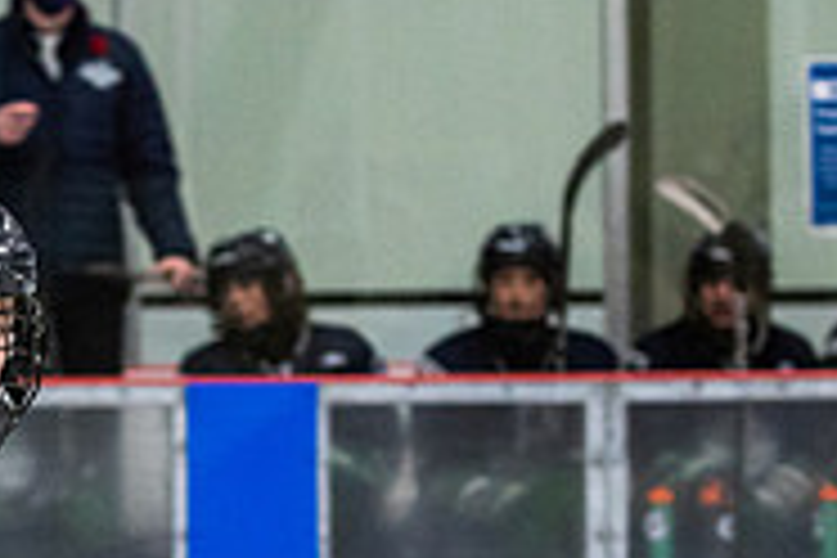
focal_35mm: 508
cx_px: -335
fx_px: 11810
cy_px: 614
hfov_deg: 4.0
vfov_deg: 2.7
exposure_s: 1/640
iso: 1400
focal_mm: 90
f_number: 2.8
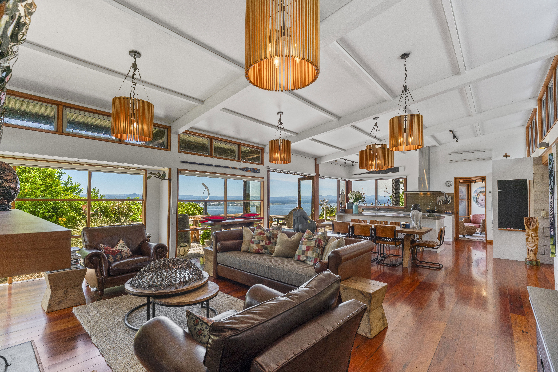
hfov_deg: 95.7
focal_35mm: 16
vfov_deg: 72.7
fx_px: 253
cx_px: 279
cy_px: 186
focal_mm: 16.3
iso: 640
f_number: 8
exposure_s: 1/160
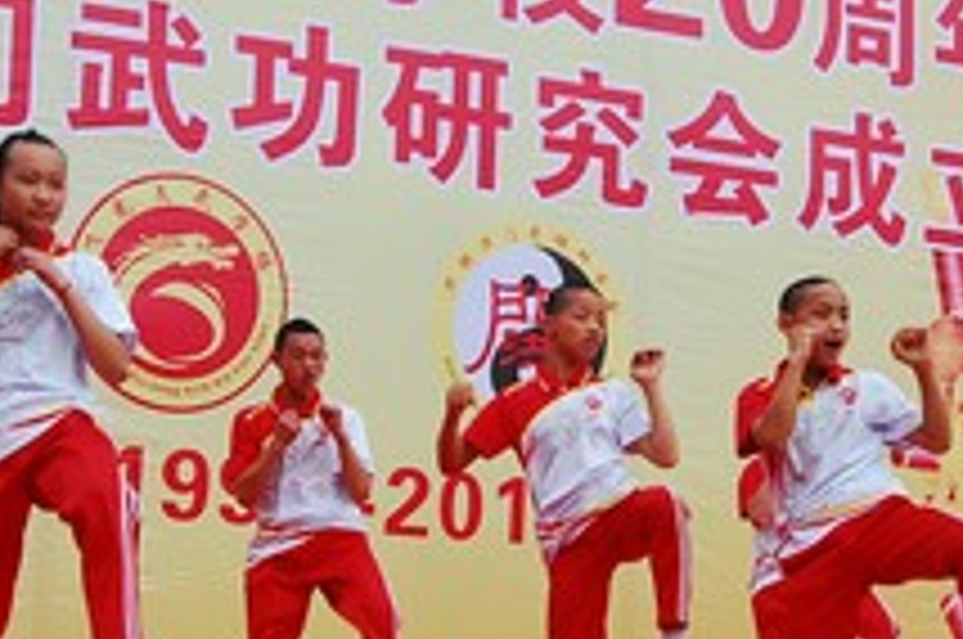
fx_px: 2991
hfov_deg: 18.2
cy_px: 405
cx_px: 652
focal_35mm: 112
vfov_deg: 12.2
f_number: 8
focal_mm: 32
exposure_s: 1/250
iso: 200
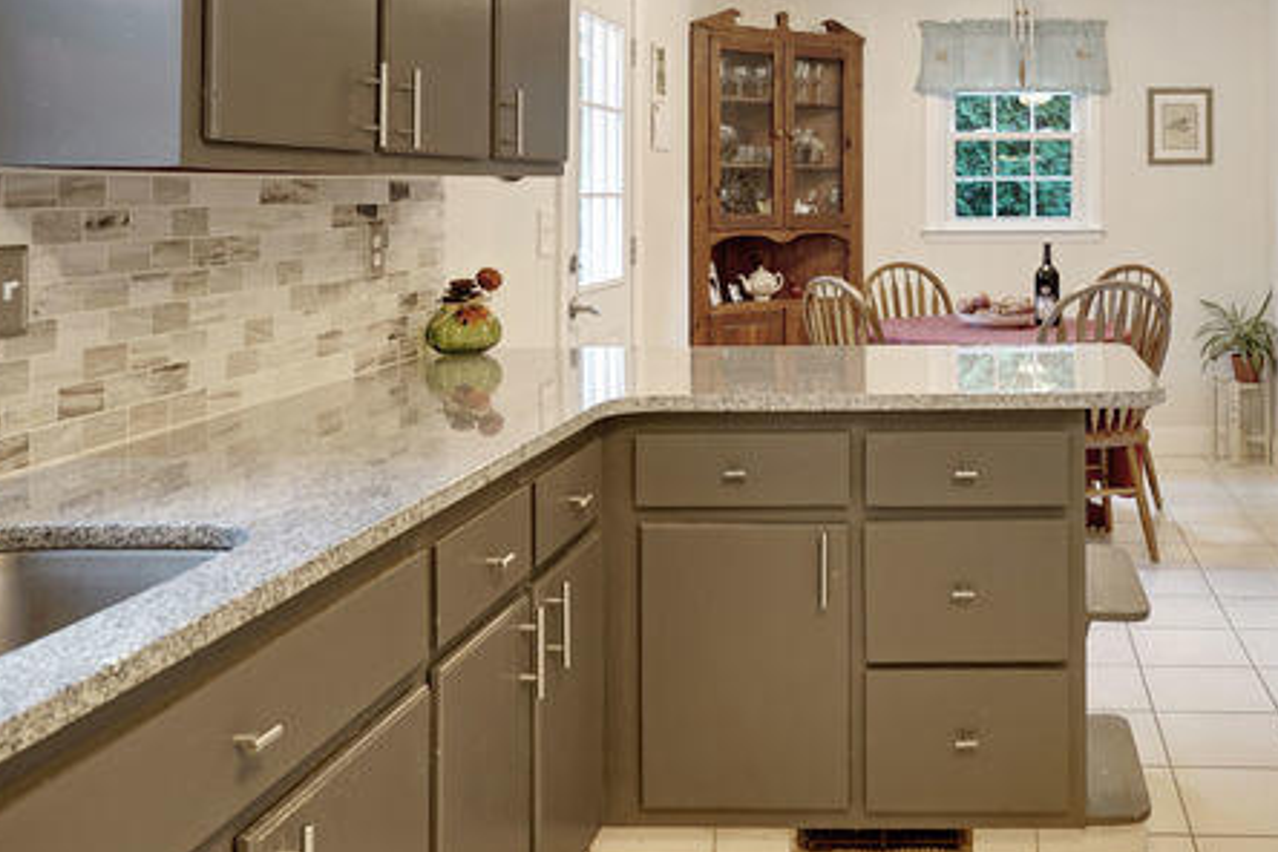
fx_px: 1278
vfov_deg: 35.7
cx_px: 958
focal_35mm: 36
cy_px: 168
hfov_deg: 50.9
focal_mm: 16
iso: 200
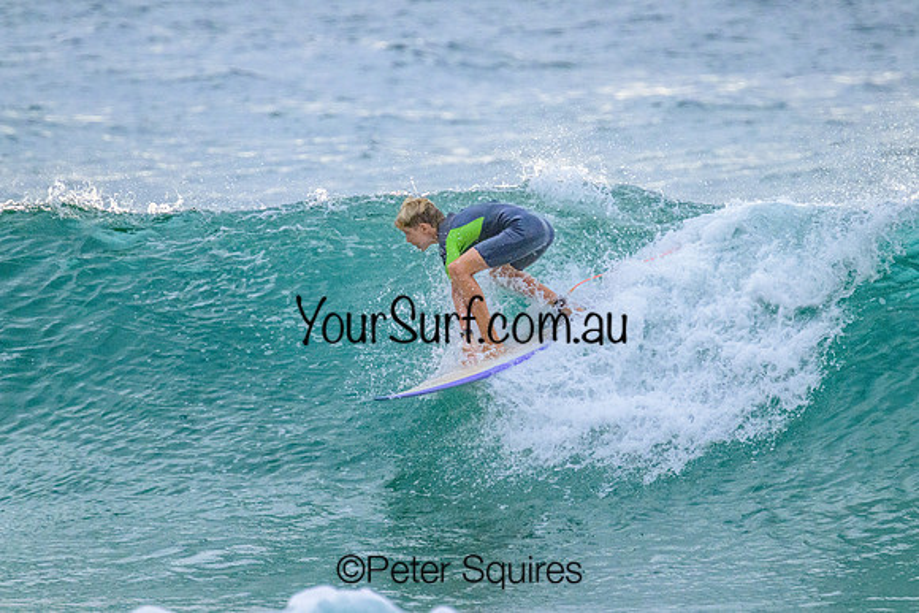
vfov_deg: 1.6
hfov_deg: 2.4
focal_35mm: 857
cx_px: 488
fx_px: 21875
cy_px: 292
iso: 4500
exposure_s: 1/2000
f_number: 11
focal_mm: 800
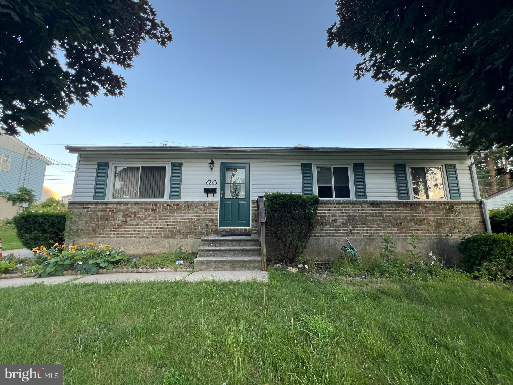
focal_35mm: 13
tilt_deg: +8.0
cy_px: 192
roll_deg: -0.1
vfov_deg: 89.9
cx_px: 256
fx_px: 193
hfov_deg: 106.2
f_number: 1.8
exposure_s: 1/99
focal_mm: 1.57
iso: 50
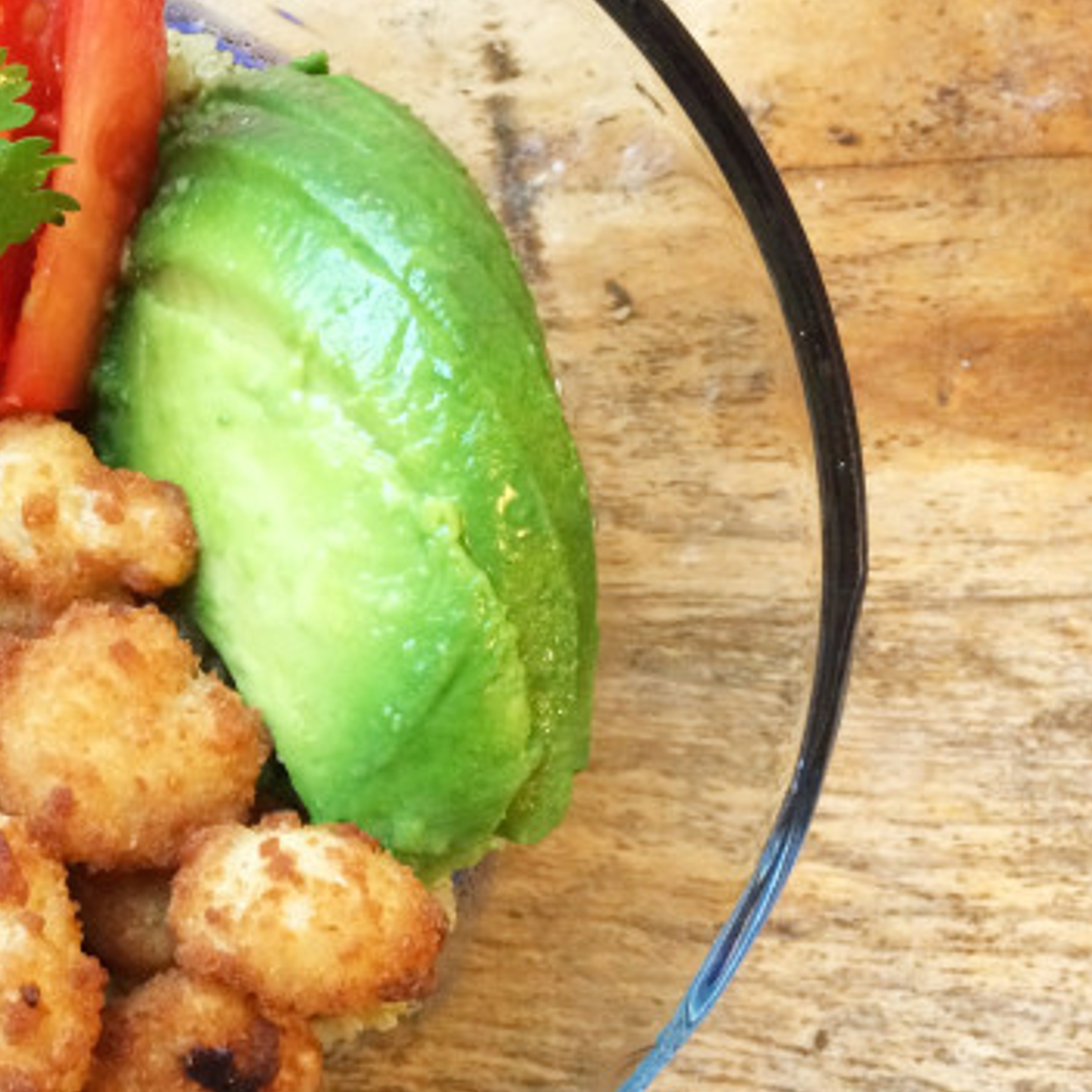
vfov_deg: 30.6
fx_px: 1999
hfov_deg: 28.2
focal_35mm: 56
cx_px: -68
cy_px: 521
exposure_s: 1/30
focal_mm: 4.15
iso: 250
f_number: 2.2
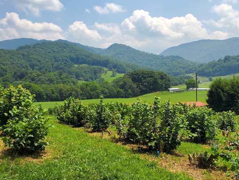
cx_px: 138
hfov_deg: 51.1
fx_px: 249
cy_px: 93
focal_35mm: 36
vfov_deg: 39.7
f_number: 2.4
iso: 50
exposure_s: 1/1618
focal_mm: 4.3
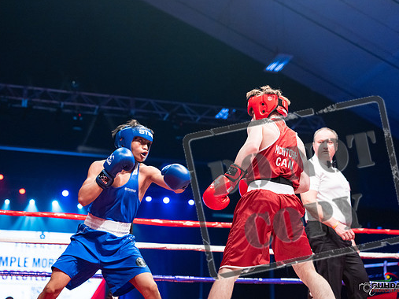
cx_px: 185
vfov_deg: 26.5
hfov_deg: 34.9
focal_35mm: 55
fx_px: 634
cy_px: 148
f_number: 2.5
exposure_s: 1/1000
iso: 3200
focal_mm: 50
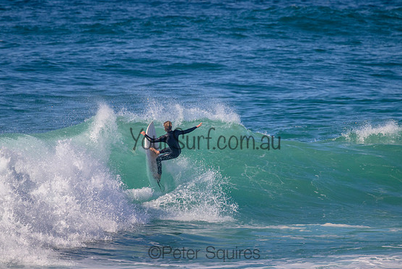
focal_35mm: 833
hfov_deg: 2.5
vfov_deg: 1.7
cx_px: 204
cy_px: 133
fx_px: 9306
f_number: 11
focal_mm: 800
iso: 1400
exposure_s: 1/2000
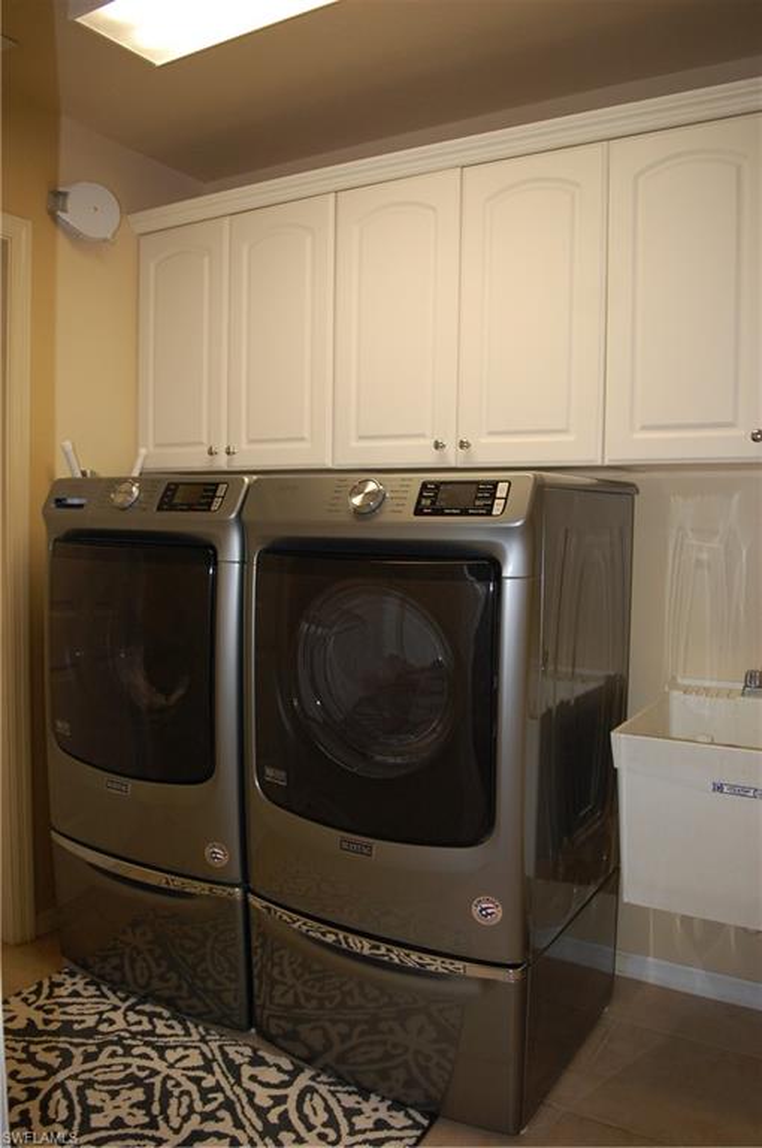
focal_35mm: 27
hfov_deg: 47.8
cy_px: 574
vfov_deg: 67.4
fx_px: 860
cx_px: 381
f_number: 3.5
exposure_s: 1/60
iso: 400
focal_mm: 18
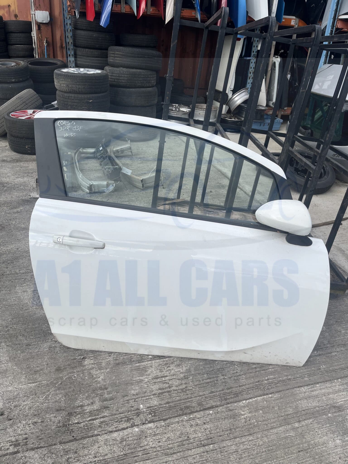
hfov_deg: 53.1
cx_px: 174
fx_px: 349
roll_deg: -0.8
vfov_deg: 67.3
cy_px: 232
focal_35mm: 26
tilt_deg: -26.7
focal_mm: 5.1
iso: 50
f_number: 1.6
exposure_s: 1/2101
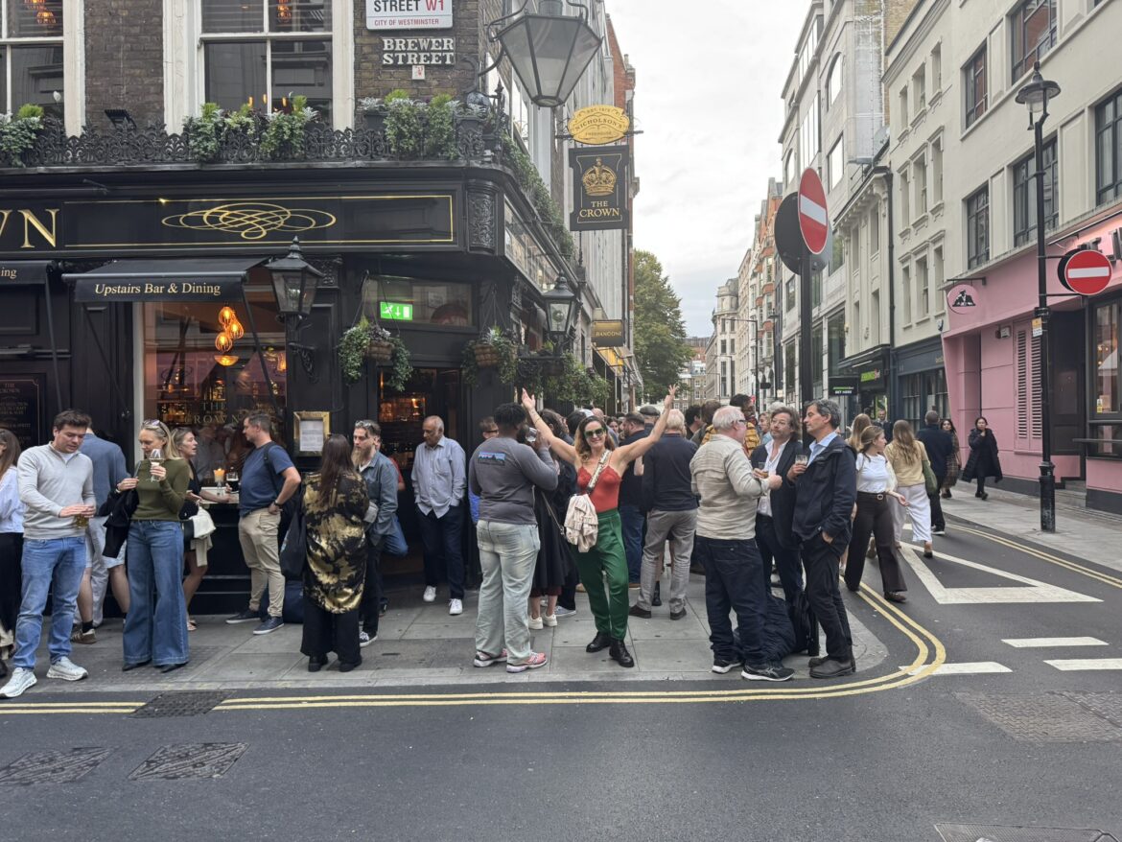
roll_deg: +1.4
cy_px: 421
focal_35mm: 24
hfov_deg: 71.6
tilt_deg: -0.8
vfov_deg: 56.8
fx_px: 778
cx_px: 561
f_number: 1.78
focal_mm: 6.76
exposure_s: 1/111
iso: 200
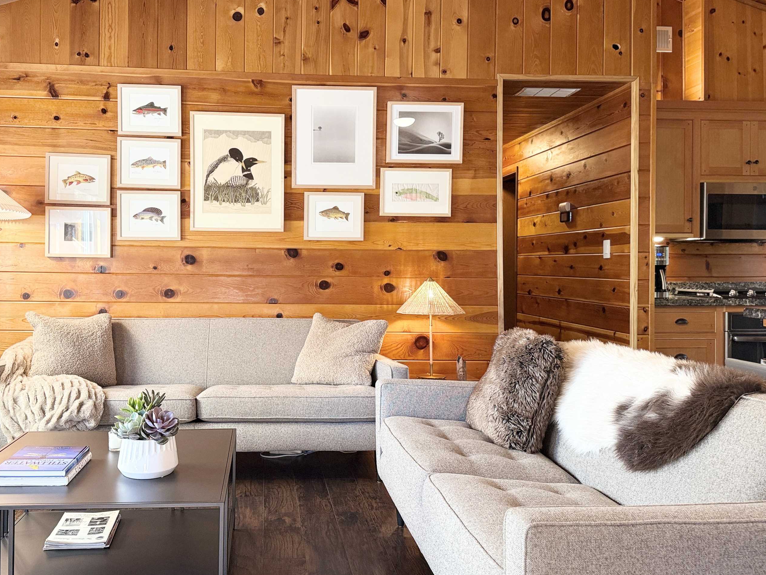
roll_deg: -0.1
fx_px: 642
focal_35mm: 29
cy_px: 266
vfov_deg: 48.2
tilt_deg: +0.4
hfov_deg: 61.1
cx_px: 305
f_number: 1.78
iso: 320
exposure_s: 1/120
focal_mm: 6.76
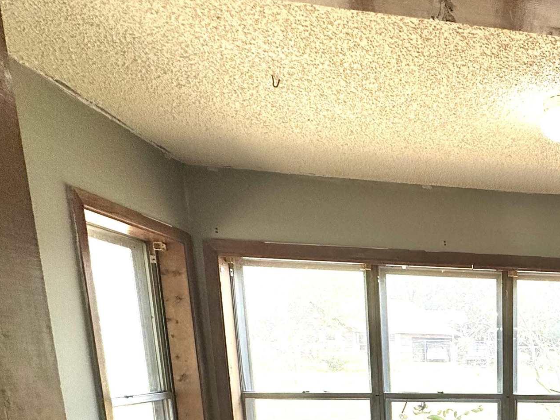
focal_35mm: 34
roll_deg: -0.3
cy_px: 465
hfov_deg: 44.5
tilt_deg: -9.7
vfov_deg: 35.5
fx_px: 550
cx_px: 579
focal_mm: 2.22
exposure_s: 1/346
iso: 40
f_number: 2.2
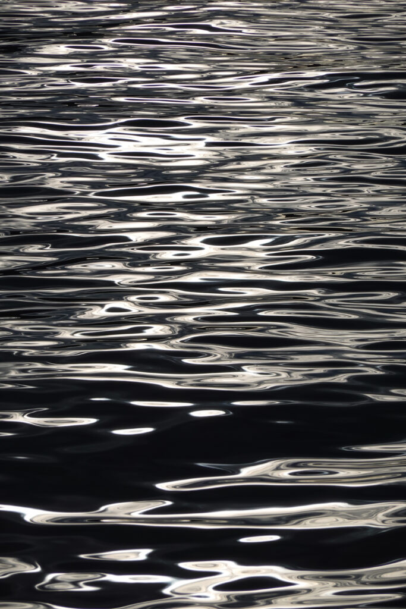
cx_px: 203
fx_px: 3382
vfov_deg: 10.3
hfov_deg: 6.9
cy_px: 304
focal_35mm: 200
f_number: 8
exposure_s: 1/1000
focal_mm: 72
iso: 100
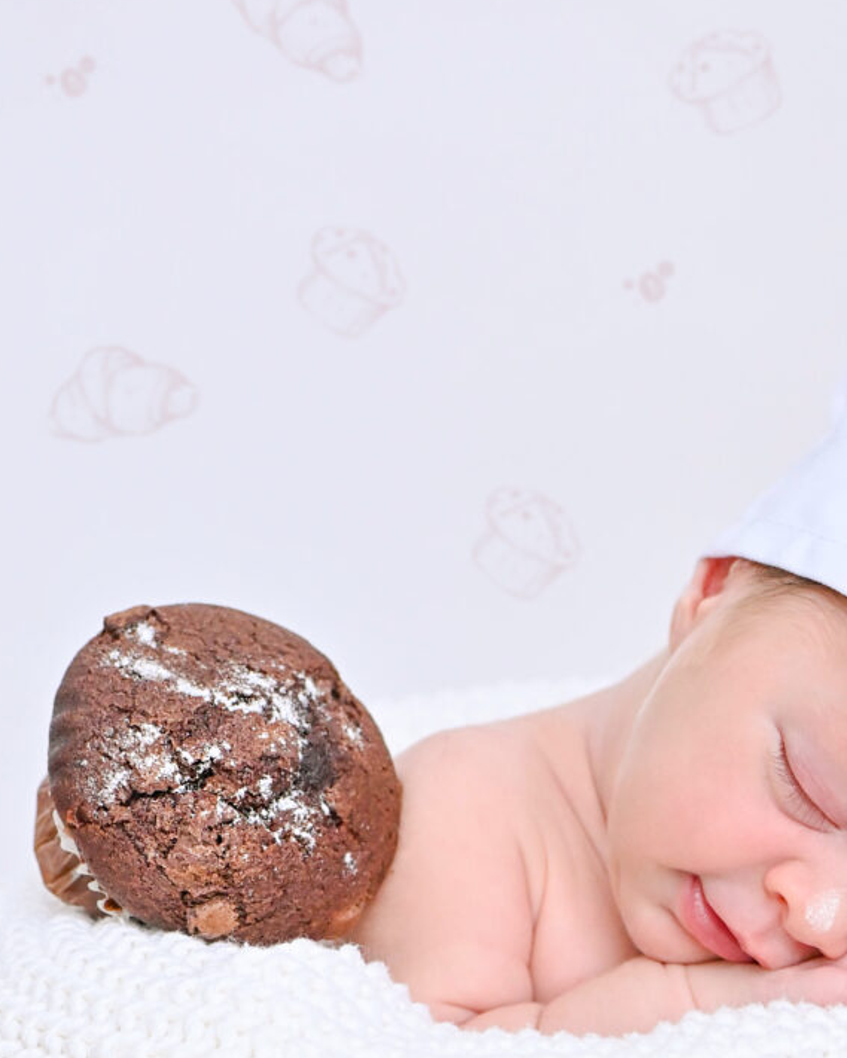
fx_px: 6516
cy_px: 998
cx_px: 674
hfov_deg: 7.4
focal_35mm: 208
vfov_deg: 9.2
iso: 3200
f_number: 5.6
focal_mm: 105
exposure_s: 1/250
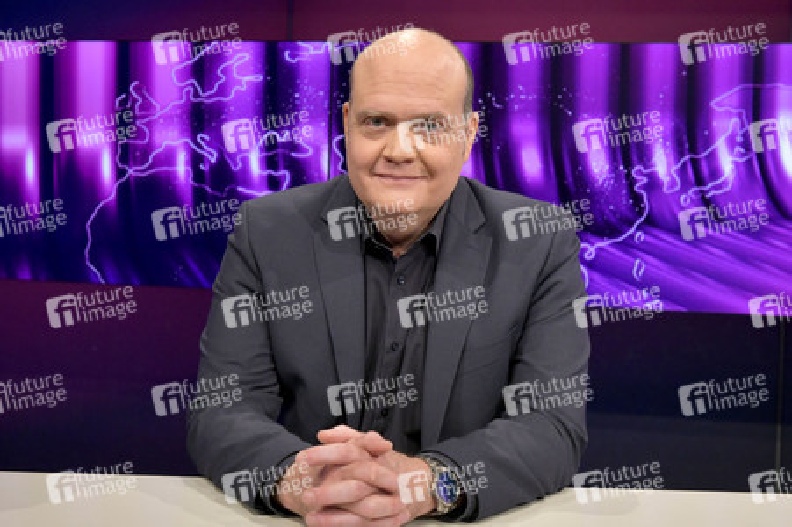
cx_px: 396
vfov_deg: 31.8
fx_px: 923
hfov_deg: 46.4
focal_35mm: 42
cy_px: 264
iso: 2500
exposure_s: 1/200
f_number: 5.6
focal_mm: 42
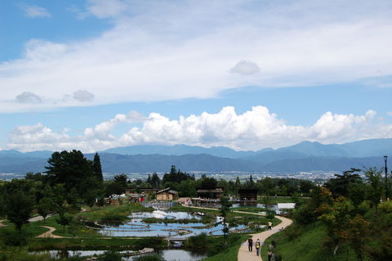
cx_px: 196
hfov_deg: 46.4
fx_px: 457
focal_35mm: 42
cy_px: 130
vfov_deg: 31.8
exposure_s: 1/400
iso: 200
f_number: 10
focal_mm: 28
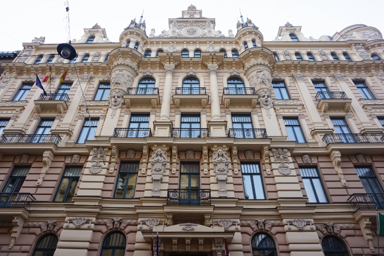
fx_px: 256
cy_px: 128
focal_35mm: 24
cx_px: 192
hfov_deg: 73.8
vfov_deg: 53.1
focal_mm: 16
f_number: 6.3
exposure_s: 1/60
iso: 100
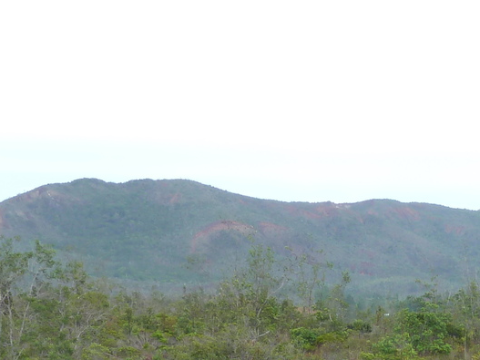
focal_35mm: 167
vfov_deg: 8.7
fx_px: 2315
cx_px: 487
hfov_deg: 11.7
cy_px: 480
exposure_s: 1/60
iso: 80
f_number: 3.9
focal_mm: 9.1
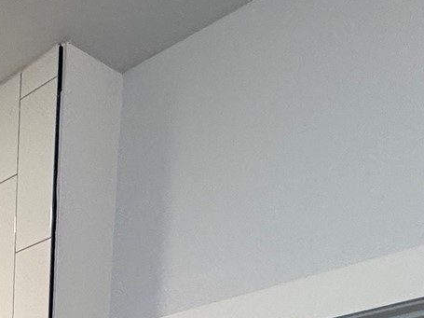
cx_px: -171
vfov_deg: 15.9
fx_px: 771
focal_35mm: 63
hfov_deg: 25.1
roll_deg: -0.2
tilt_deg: -10.8
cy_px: 698
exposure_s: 1/120
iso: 200
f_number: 2.2
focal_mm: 2.22
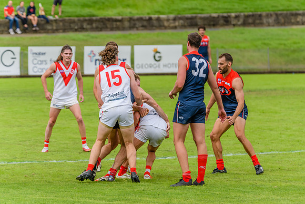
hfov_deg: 6.6
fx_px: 2627
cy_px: 105
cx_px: 168
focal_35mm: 310
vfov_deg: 4.4
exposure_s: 1/1600
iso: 800
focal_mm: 280
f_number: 10
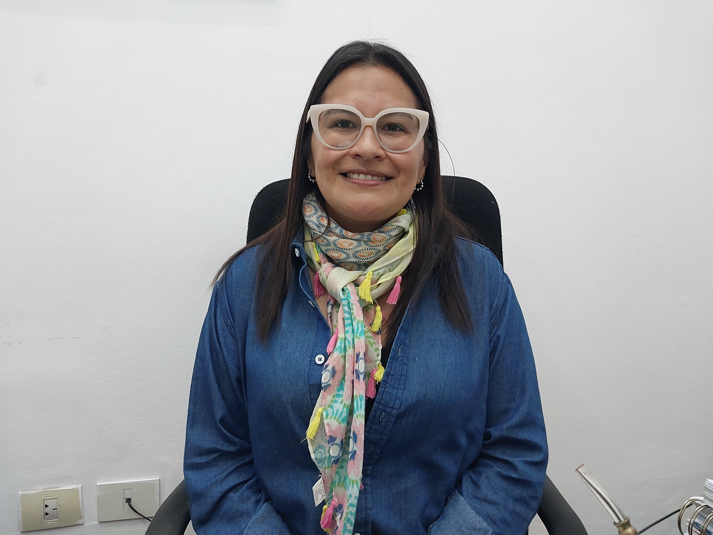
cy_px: 268
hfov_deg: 60.0
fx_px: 618
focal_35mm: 30
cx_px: 356
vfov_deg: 46.8
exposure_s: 1/50
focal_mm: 4.6
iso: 320
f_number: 1.8
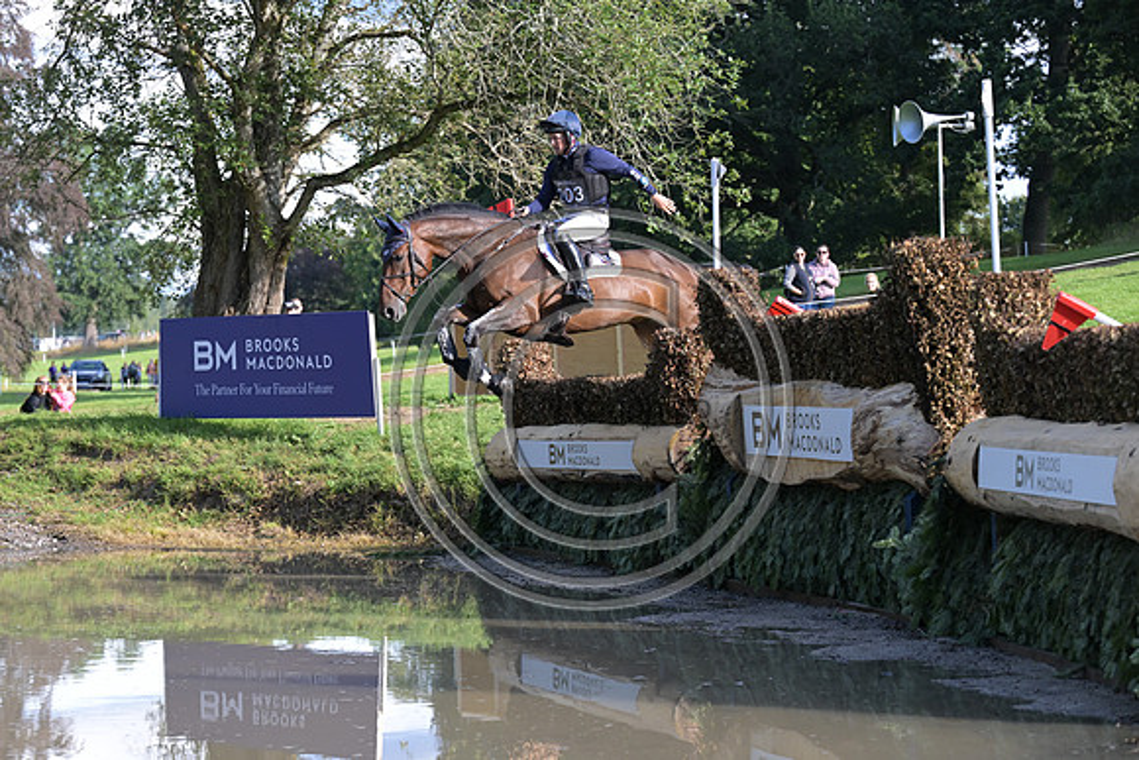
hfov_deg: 19.6
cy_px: 380
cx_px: 570
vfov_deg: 13.2
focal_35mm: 104
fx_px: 3291
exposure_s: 1/1250
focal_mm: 104
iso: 1000
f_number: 5
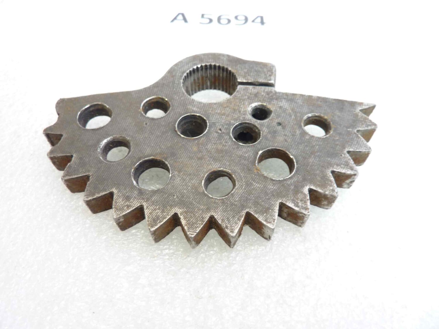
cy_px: 164
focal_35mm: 25
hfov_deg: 69.4
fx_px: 317
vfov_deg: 54.9
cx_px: 220
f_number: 3.3
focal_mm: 4.1
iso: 80
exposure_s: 1/8
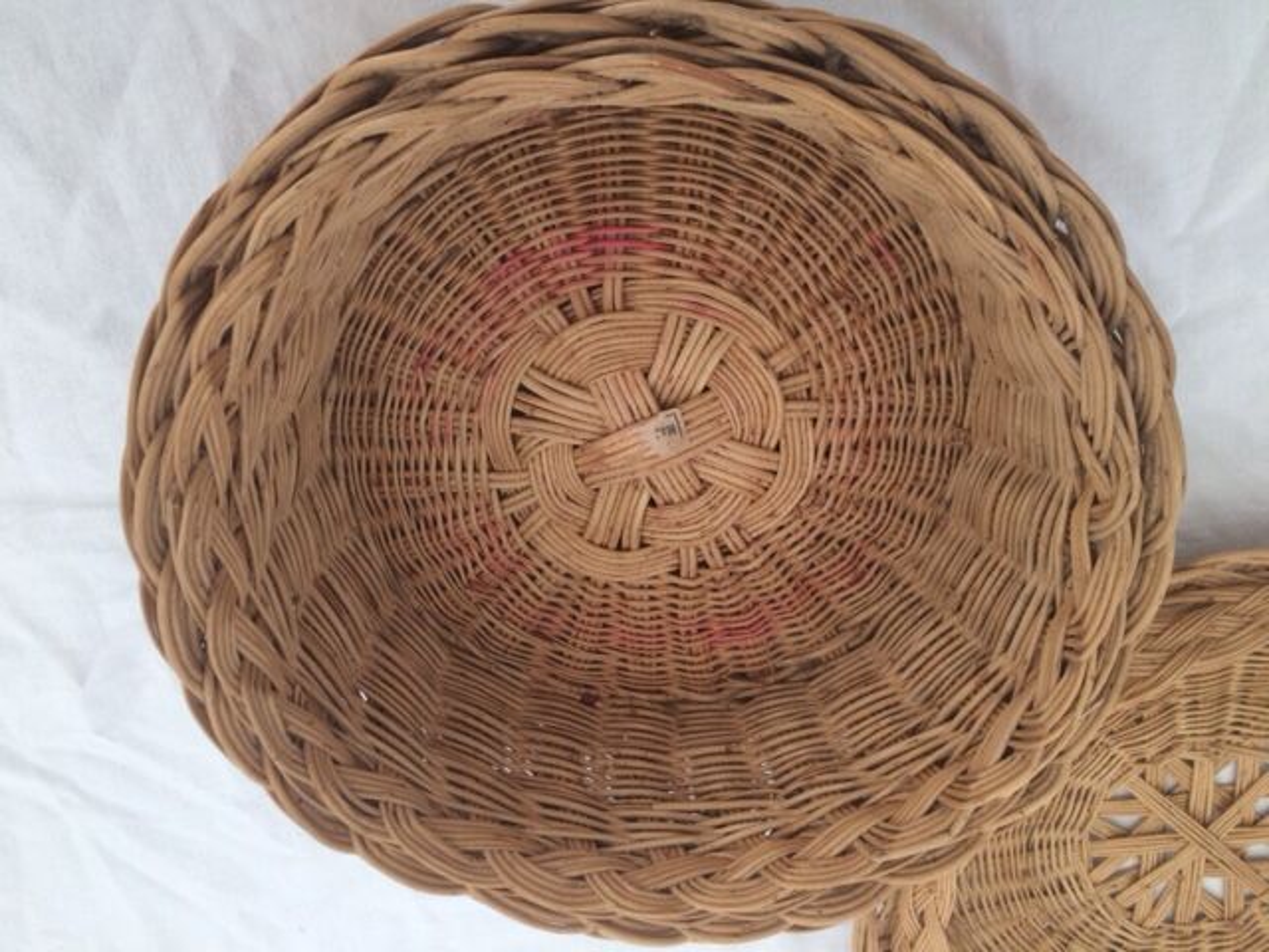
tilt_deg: -67.4
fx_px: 1063
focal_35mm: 29
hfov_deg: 61.7
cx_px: 634
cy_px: 476
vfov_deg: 48.2
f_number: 2.2
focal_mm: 4.15
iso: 64
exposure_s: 1/100
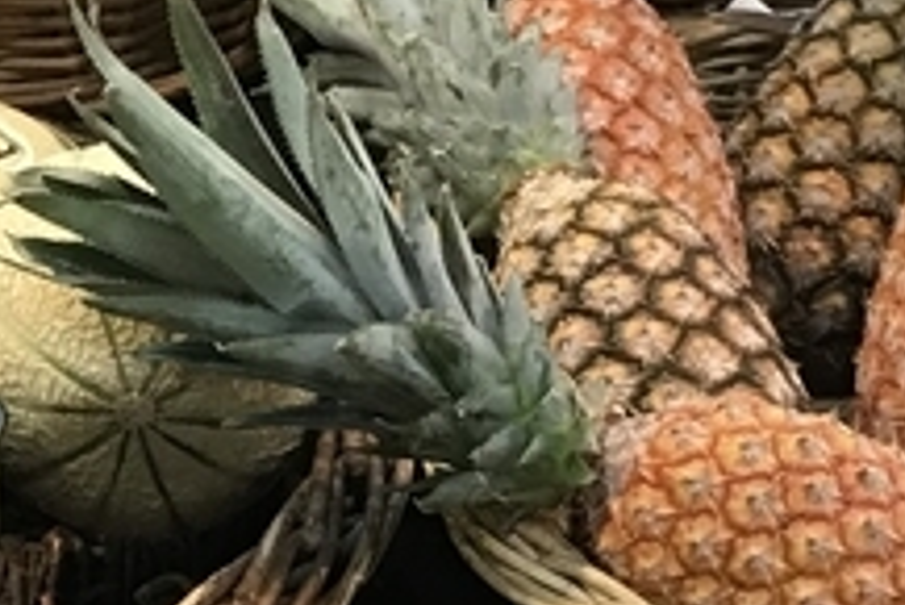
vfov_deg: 8.4
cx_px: 475
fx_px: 4050
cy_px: 805
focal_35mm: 161
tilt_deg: -27.7
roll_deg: -3.1
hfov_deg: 12.8
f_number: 1.8
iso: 40
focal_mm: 3.99
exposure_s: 1/25
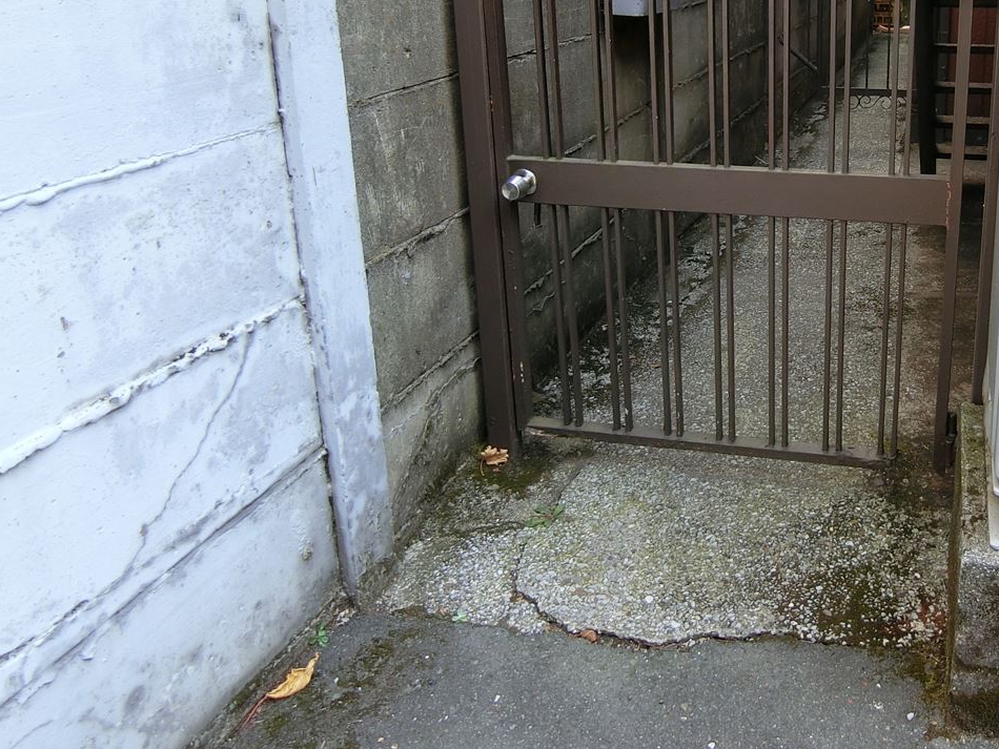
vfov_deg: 42.9
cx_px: 786
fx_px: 924
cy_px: 191
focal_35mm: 32
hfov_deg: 53.4
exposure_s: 1/200
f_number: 2.7
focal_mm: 4.06
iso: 80
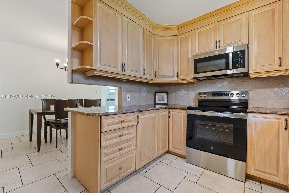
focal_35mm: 15
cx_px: 144
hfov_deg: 100.4
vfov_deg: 77.3
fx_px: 120
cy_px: 96
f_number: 6.3
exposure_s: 1/30
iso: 1600
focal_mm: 10
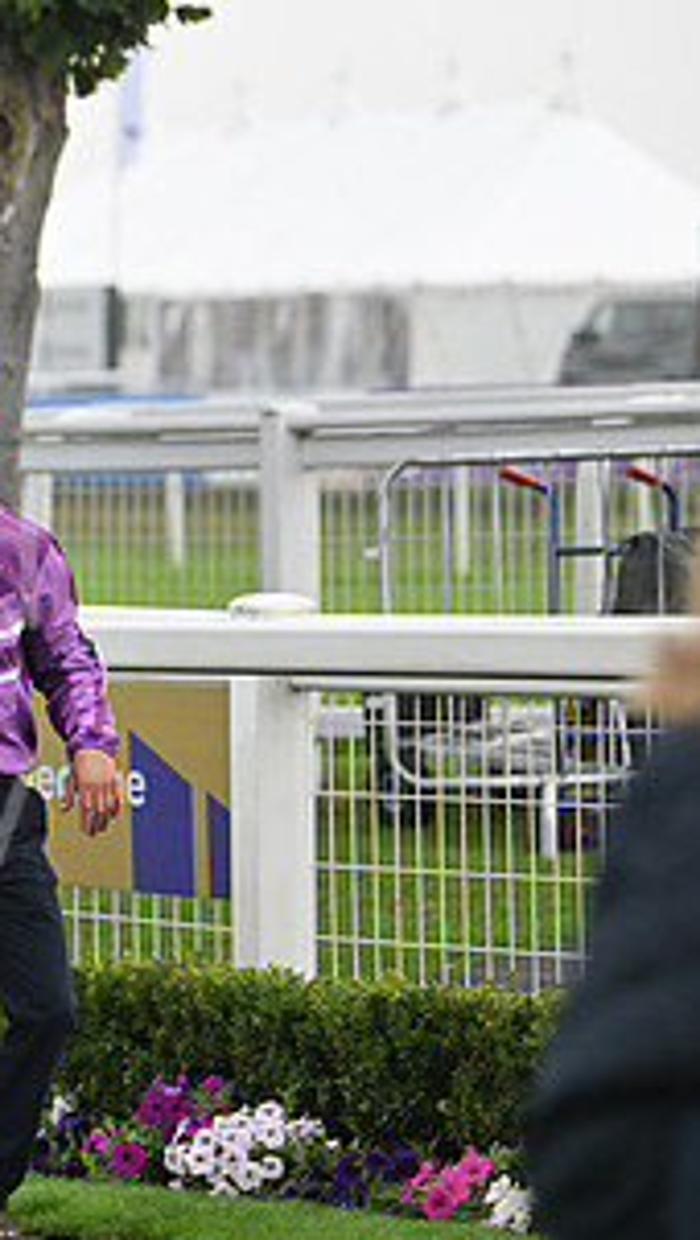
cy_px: 599
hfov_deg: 5.0
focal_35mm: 242
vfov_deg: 8.9
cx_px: -486
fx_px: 7961
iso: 1000
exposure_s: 1/1250
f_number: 3.5
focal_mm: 120
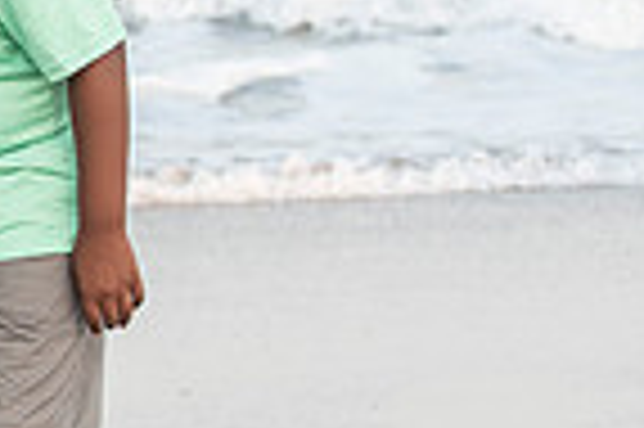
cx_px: -477
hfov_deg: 7.1
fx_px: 5075
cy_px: 92
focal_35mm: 284
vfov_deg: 4.8
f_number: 3.5
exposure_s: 1/1600
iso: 800
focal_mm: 70
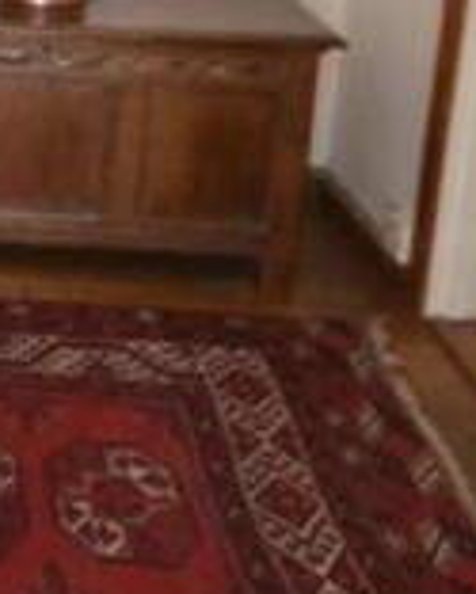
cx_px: -173
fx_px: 1038
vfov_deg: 28.1
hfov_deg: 22.5
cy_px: -112
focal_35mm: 59
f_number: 4
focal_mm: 10
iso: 400
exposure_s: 1/60
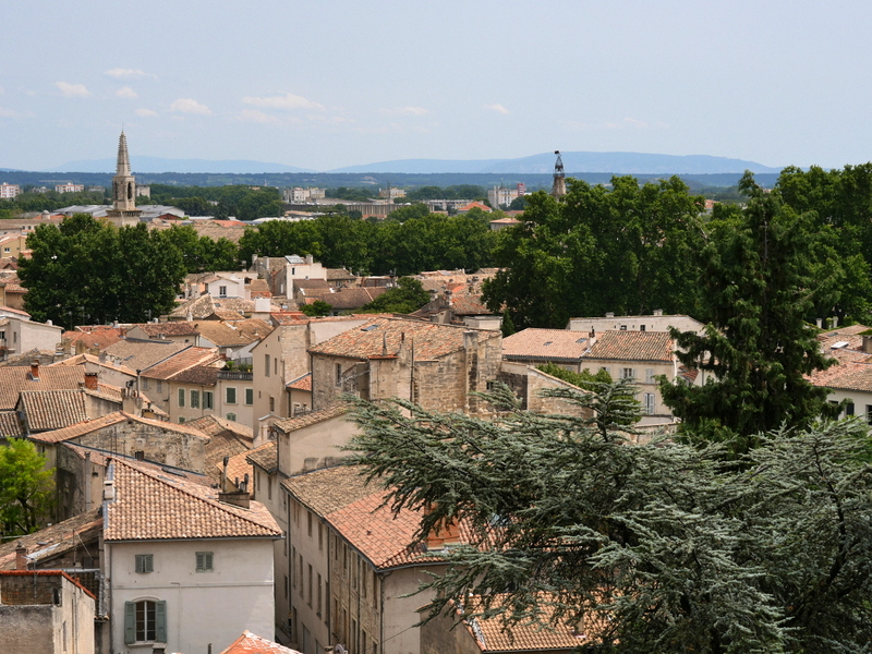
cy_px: 327
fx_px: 1763
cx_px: 436
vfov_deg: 21.0
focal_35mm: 70
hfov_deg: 27.8
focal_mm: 35
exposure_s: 1/800
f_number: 9
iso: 200
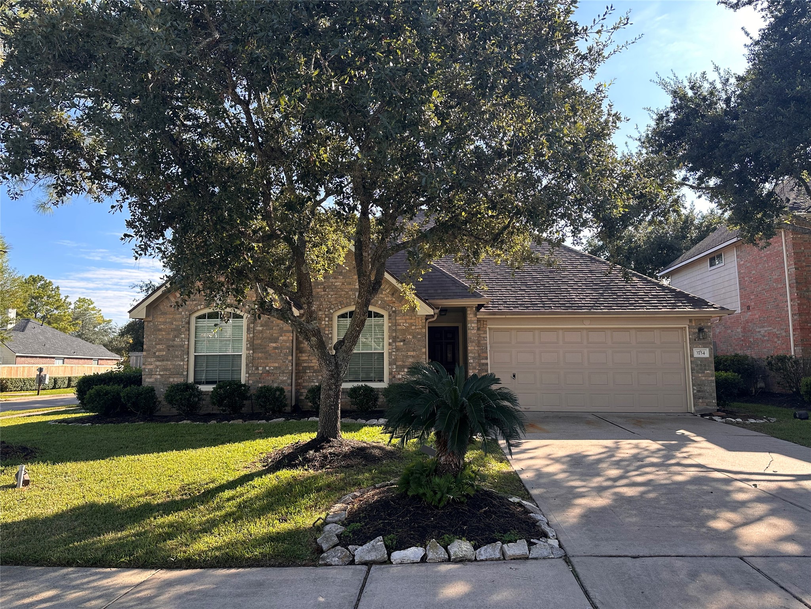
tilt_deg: +6.2
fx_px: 562
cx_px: 406
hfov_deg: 71.6
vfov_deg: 56.8
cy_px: 304
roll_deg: -0.1
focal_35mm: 24
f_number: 1.78
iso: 80
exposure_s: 1/816
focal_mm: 6.86
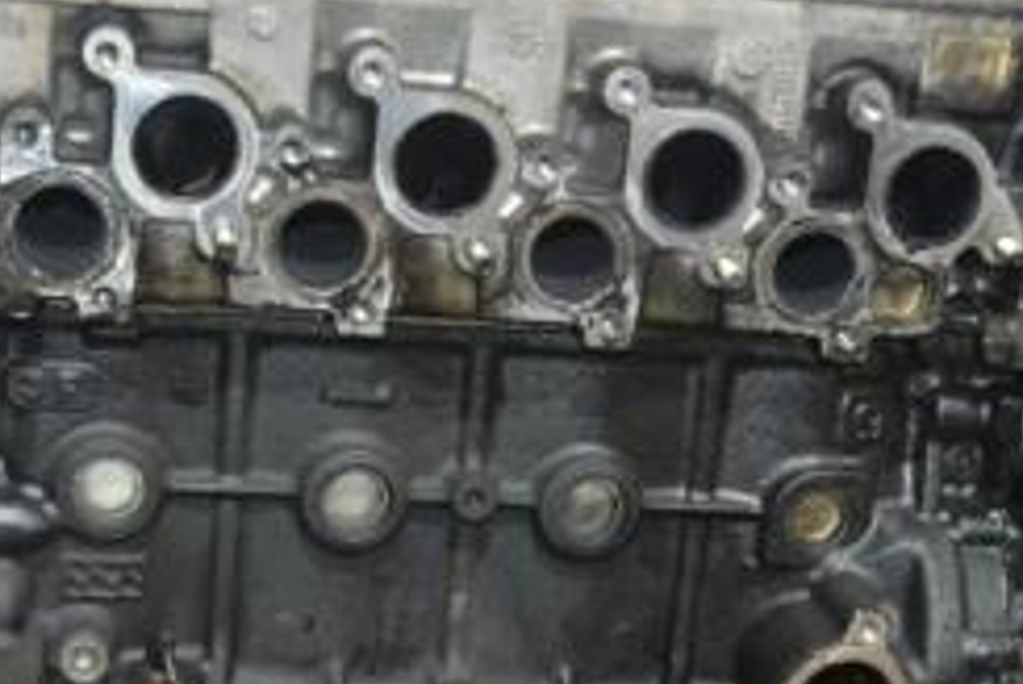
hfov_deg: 23.1
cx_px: 560
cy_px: 509
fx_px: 2504
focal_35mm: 88
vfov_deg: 15.5
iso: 3200
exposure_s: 1/60
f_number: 4
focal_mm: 24
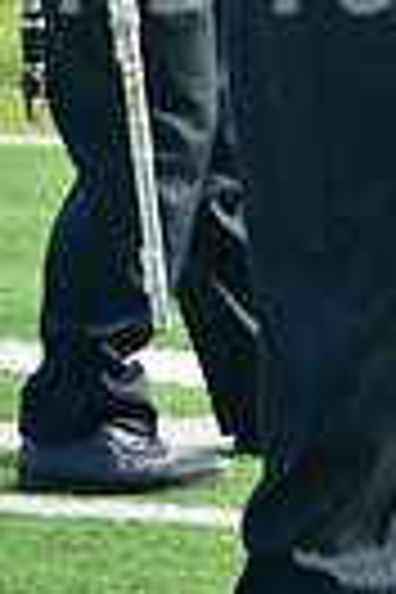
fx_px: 9256
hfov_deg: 2.4
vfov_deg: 3.7
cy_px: -356
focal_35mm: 561
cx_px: 565
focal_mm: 165
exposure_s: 1/400
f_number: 5.6
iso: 125
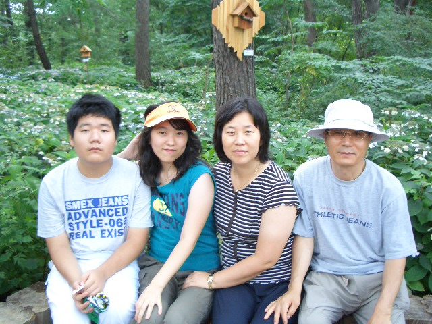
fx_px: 512
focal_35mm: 41
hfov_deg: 45.8
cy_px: 162
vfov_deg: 35.1
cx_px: 216
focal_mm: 6.8
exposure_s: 1/60
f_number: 2.8
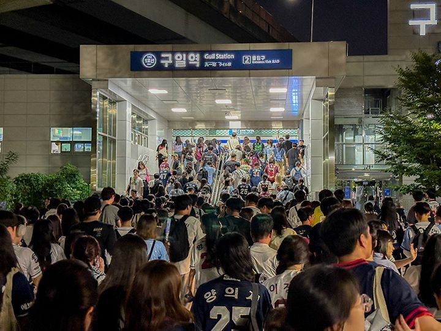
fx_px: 612
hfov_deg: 39.7
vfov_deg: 30.3
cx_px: 220
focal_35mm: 48
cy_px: 166
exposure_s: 1/40
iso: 500
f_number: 1.8
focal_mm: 6.86
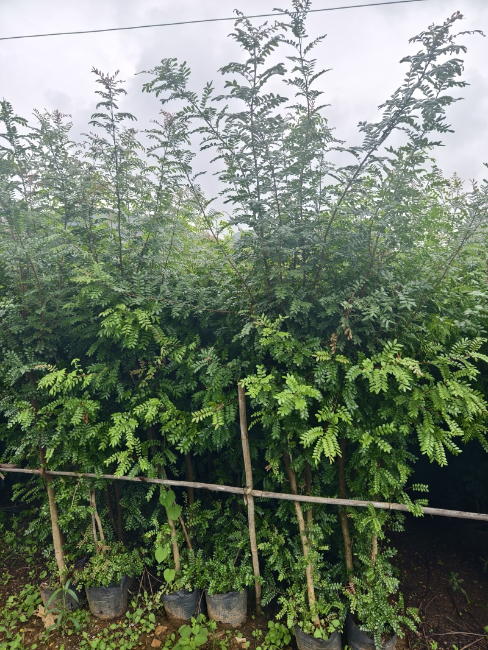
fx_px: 432
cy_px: 325
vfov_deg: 73.9
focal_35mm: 23
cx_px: 244
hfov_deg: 58.9
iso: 50
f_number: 1.75
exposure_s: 1/422
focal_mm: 8.67
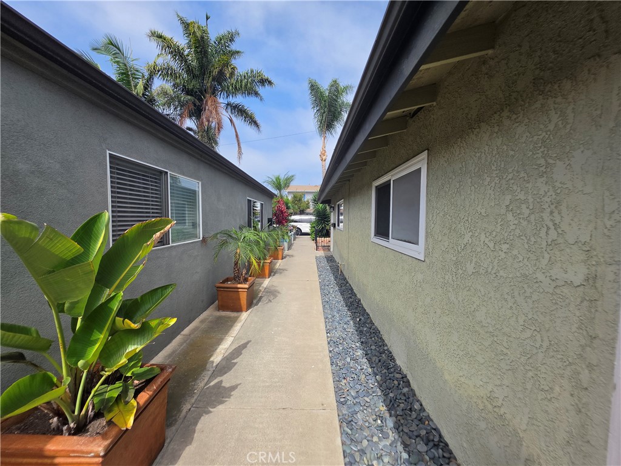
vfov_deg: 89.9
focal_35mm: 13
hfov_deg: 106.2
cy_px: 233
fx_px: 233
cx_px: 310
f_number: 1.9
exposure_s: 1/2000
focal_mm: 2.2
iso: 50
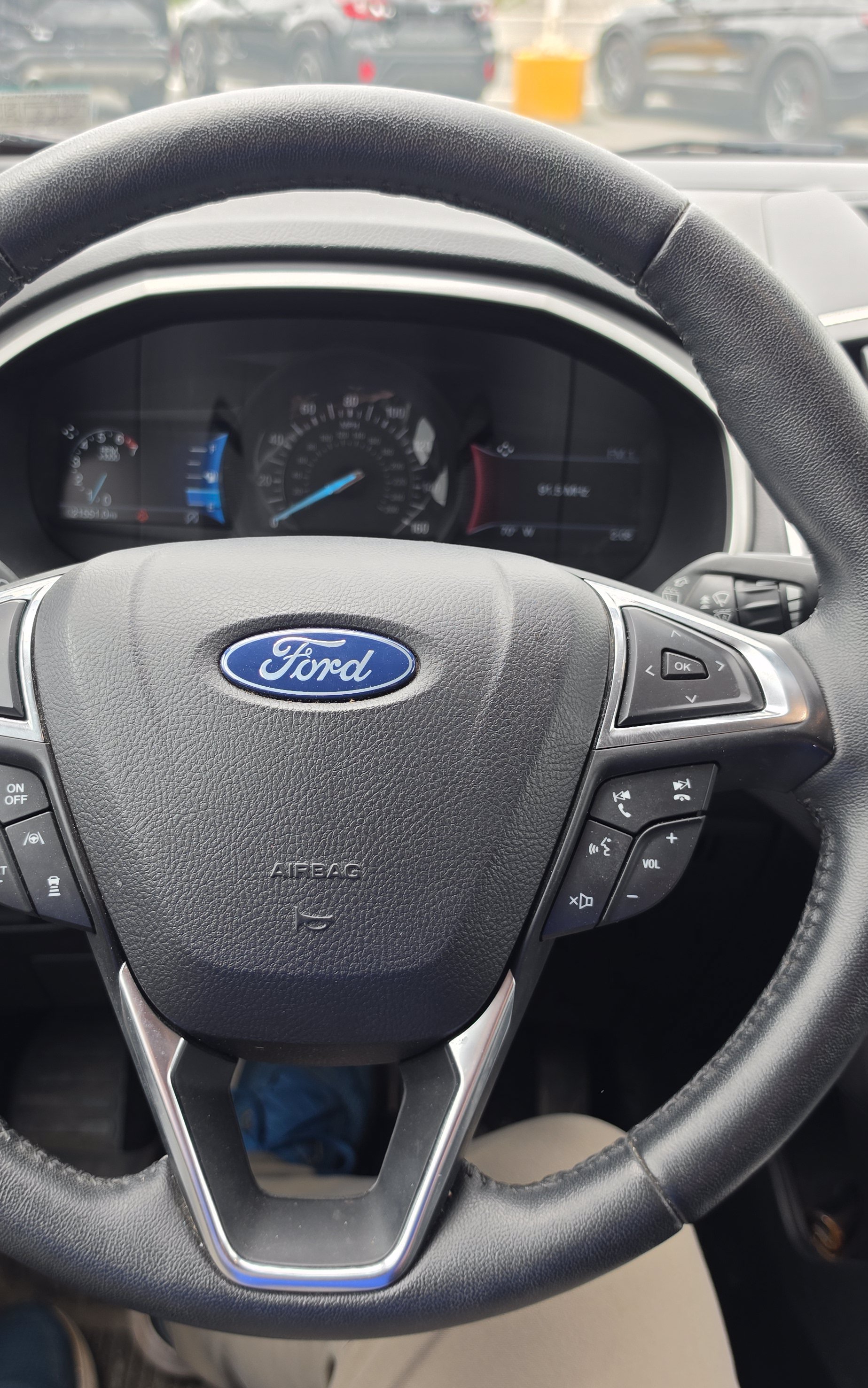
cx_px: 353
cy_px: 702
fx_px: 1249
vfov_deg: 58.1
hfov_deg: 38.2
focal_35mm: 33
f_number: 1.4
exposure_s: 1/359
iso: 32
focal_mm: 6.5
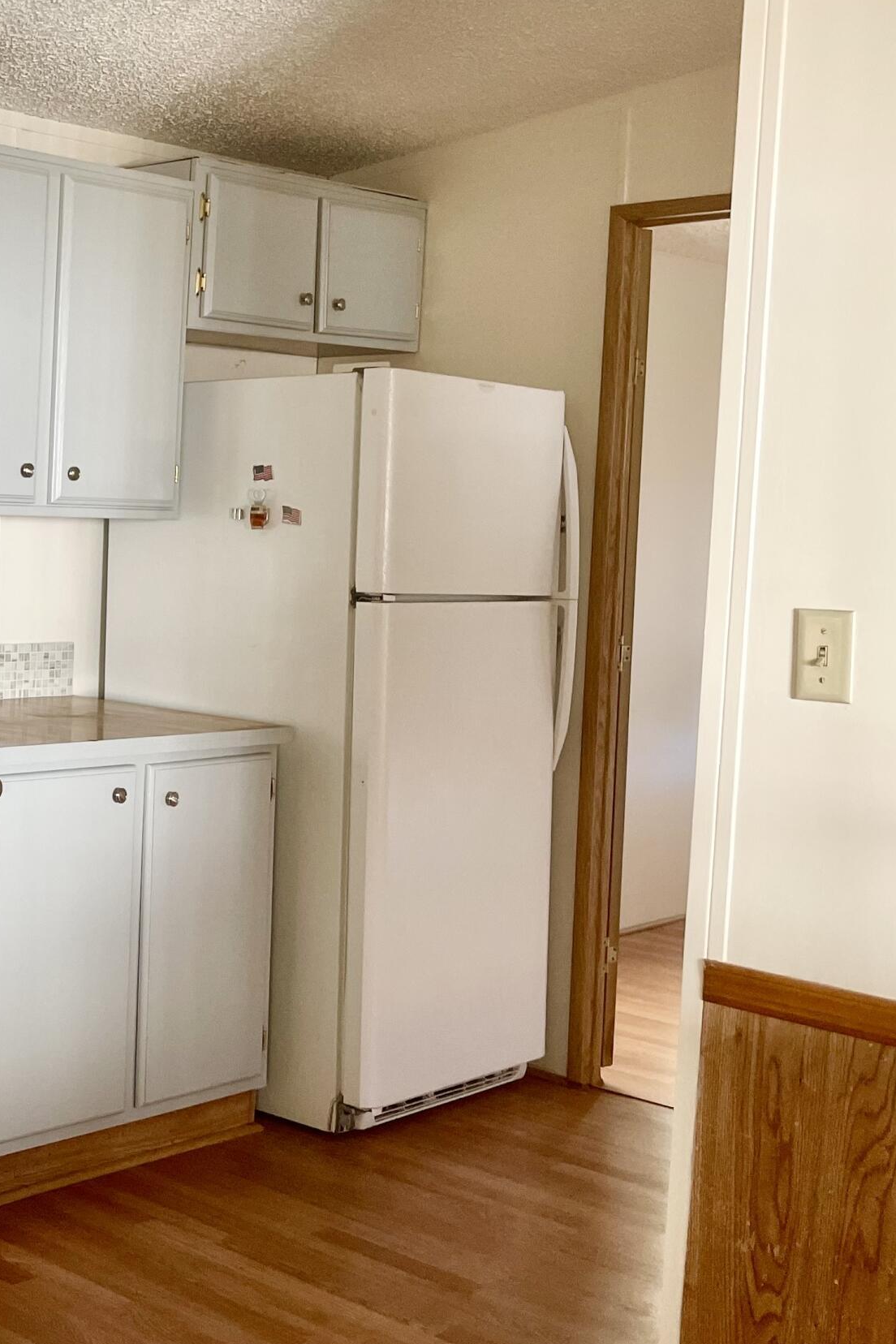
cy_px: 581
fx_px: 1829
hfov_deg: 24.7
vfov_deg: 40.3
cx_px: -204
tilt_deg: -2.6
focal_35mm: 49
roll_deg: -1.5
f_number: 1.6
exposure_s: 1/60
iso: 80
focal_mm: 4.2
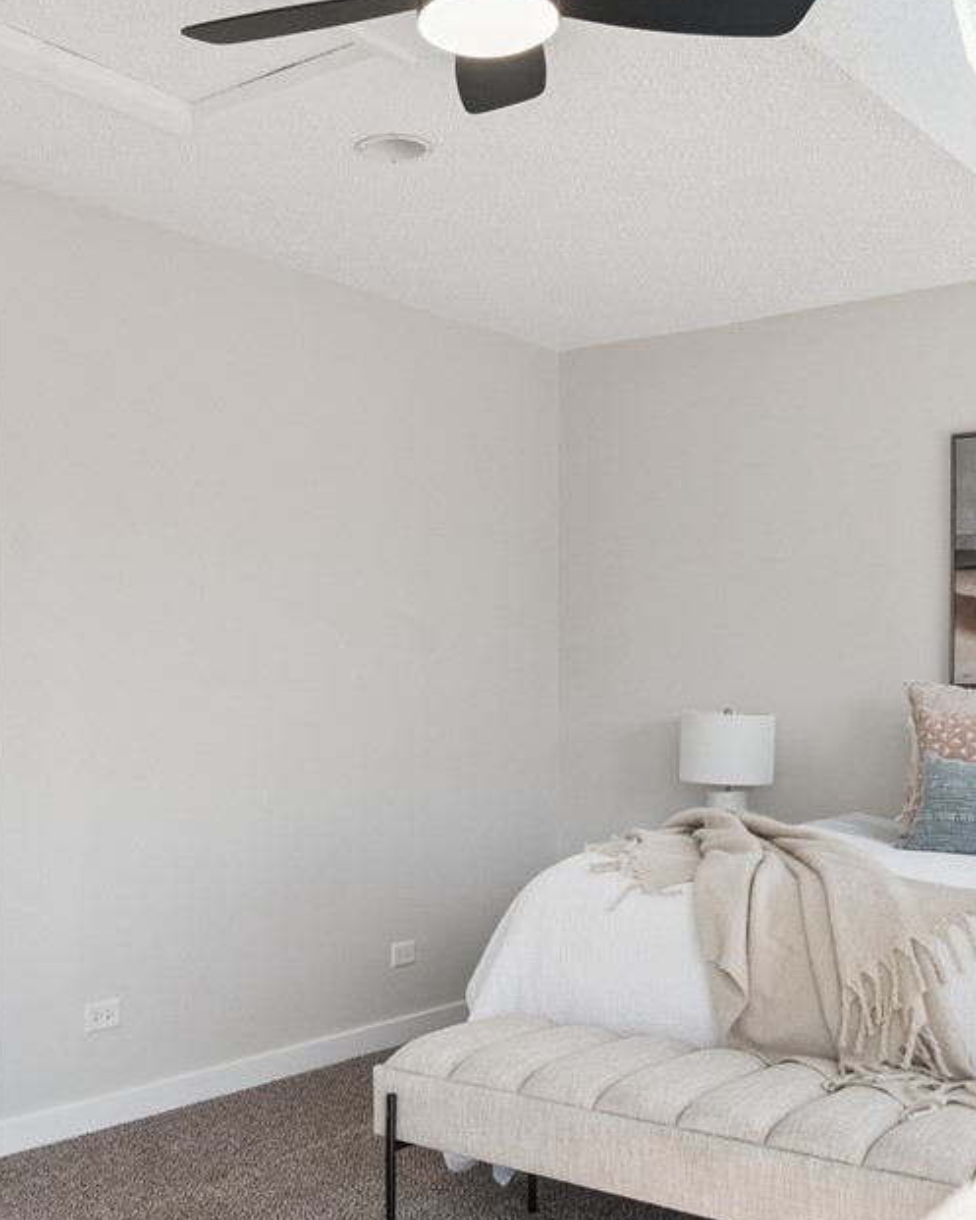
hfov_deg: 36.2
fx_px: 1480
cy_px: 706
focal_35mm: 41
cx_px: 337
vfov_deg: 44.6
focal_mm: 16
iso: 400
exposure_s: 1/40
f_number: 10
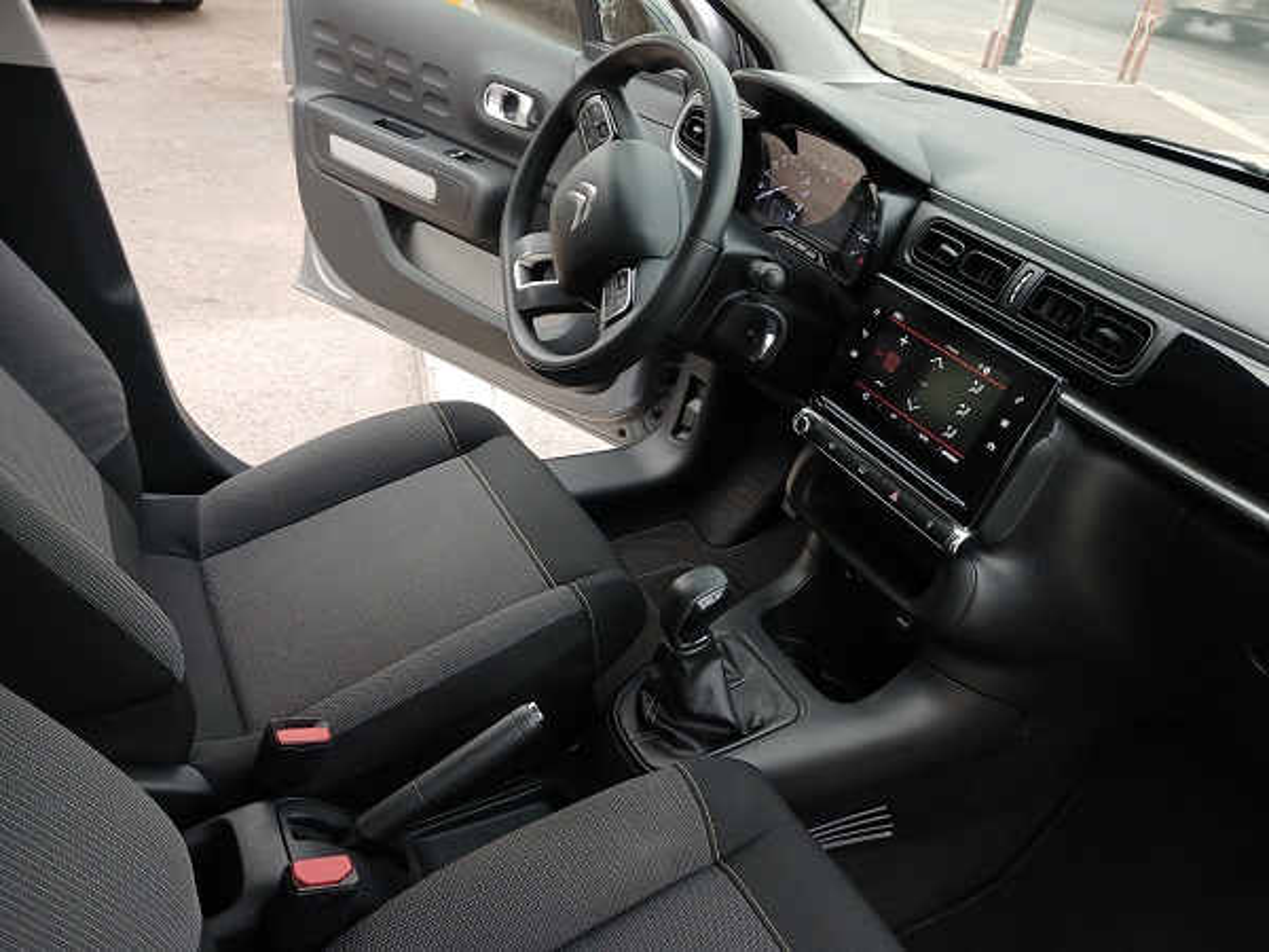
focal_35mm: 27
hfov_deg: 65.3
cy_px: 476
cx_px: 634
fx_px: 990
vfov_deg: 51.4
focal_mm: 3.98
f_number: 1.8
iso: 50
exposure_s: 1/50
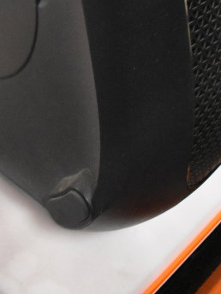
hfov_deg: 21.2
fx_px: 587
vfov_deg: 24.5
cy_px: -91
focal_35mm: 69
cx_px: 63
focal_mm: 18
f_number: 3.5
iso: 6400
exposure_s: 1/30
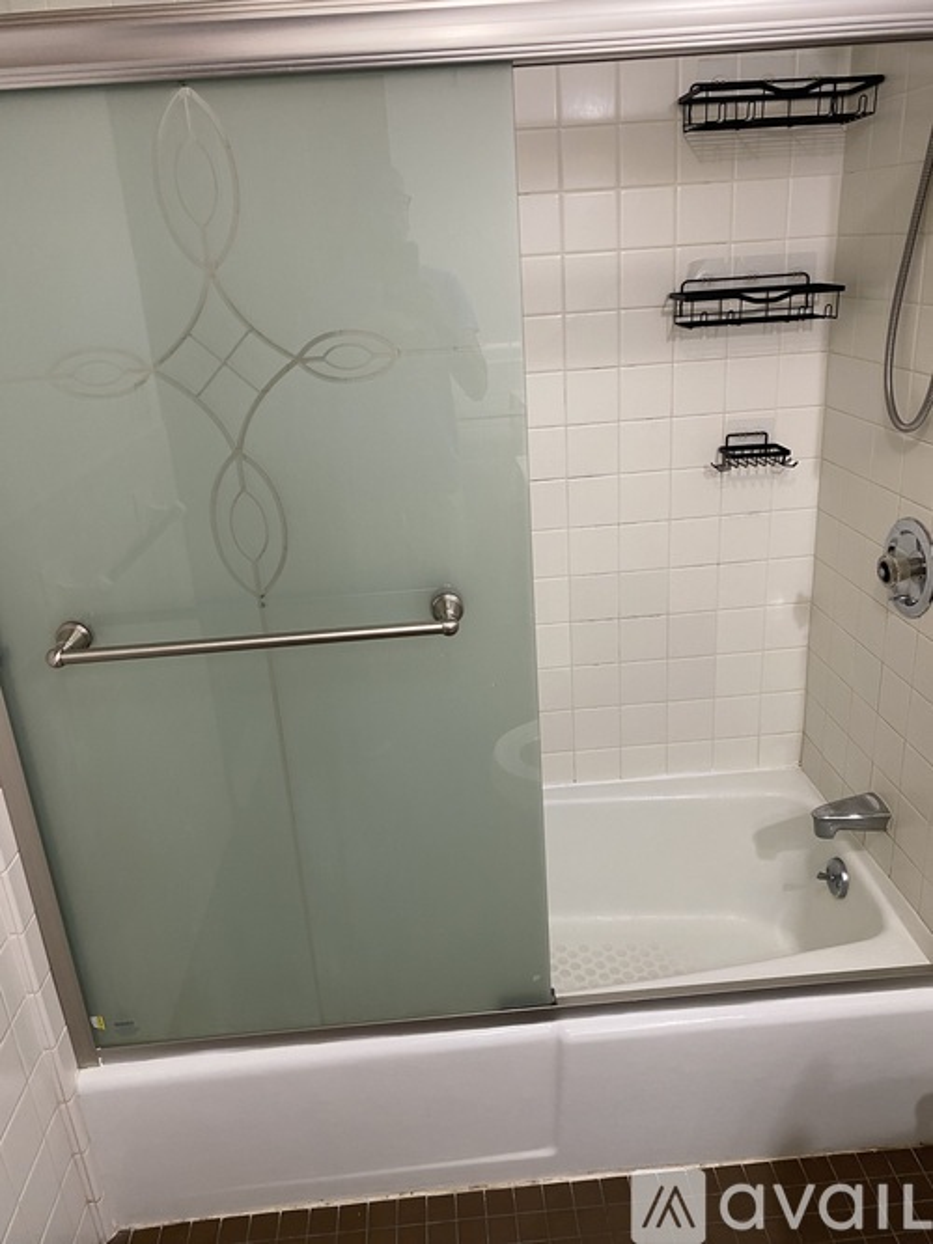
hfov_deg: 53.0
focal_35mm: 26
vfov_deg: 67.3
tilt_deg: -18.0
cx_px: 466
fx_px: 935
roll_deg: +2.8
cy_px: 622
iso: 100
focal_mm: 4.25
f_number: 1.8
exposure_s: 1/60
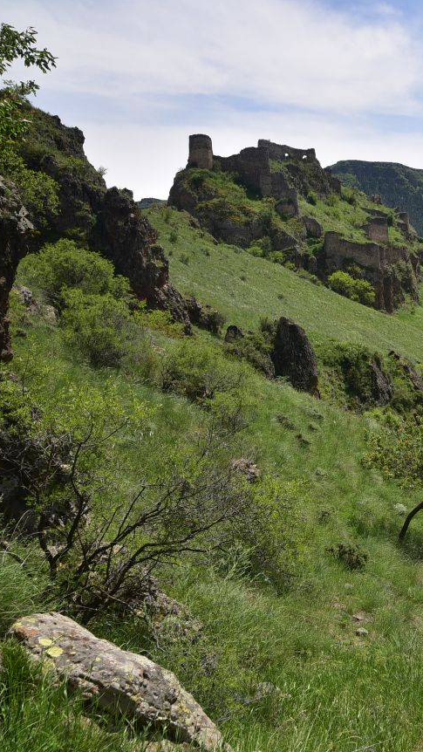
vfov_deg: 26.8
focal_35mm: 79
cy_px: 377
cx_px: 556
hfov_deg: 14.6
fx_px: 1575
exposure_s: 1/125
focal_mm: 50
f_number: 11
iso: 100
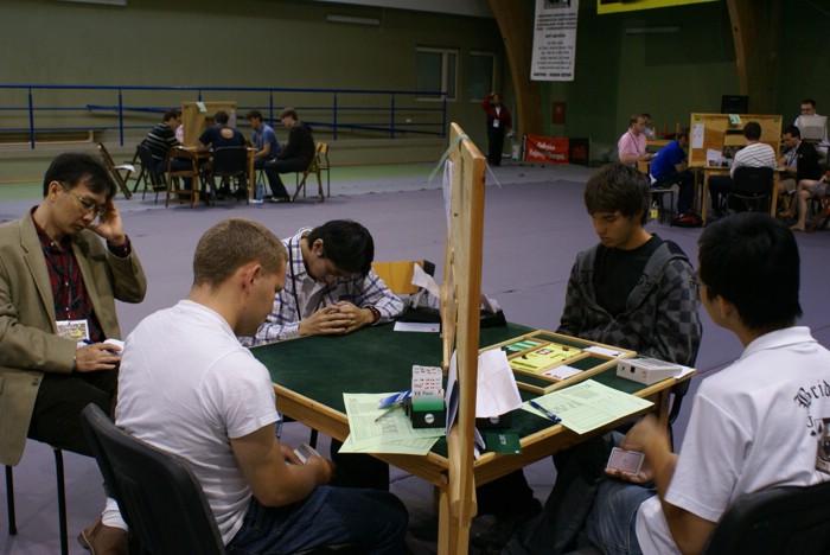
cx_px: 415
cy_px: 278
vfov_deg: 36.9
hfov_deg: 53.1
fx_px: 831
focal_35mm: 36
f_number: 5.6
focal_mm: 24
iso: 400
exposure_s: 1/30
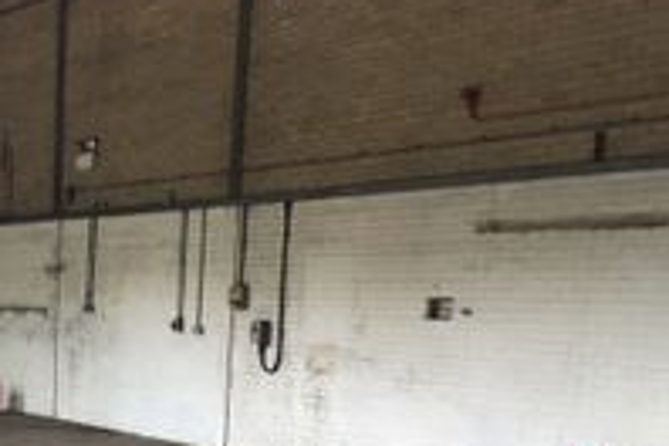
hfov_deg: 31.2
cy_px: 463
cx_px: 54
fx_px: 1133
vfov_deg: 21.4
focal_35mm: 61
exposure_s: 1/100
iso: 40
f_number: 2.2
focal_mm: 4.15
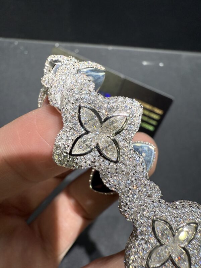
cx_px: 100
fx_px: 186
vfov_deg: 71.6
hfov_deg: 56.8
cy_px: 134
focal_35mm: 24
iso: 80
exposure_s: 1/100
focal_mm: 2.22
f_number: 2.2
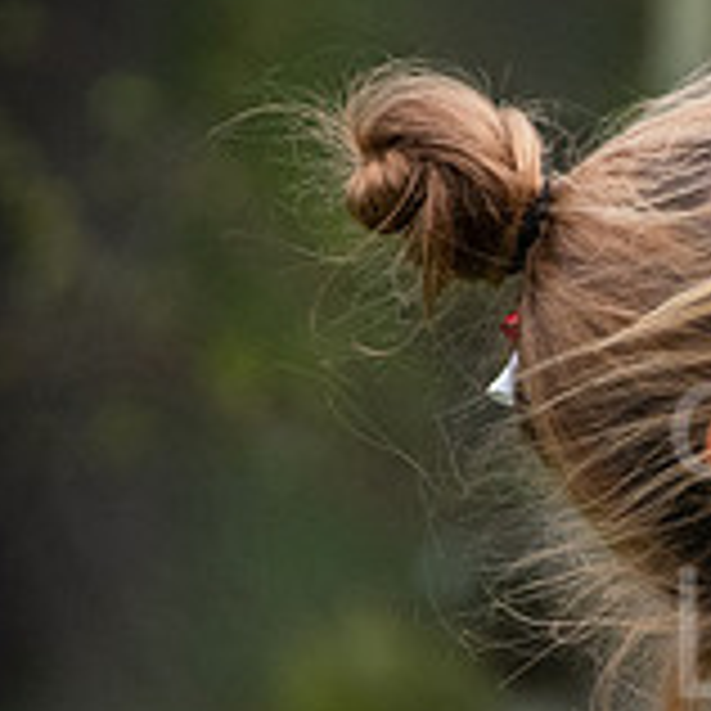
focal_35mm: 2750
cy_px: 683
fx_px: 63904
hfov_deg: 0.6
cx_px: 896
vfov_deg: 0.6
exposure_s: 1/1000
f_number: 5.6
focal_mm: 480
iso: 1250
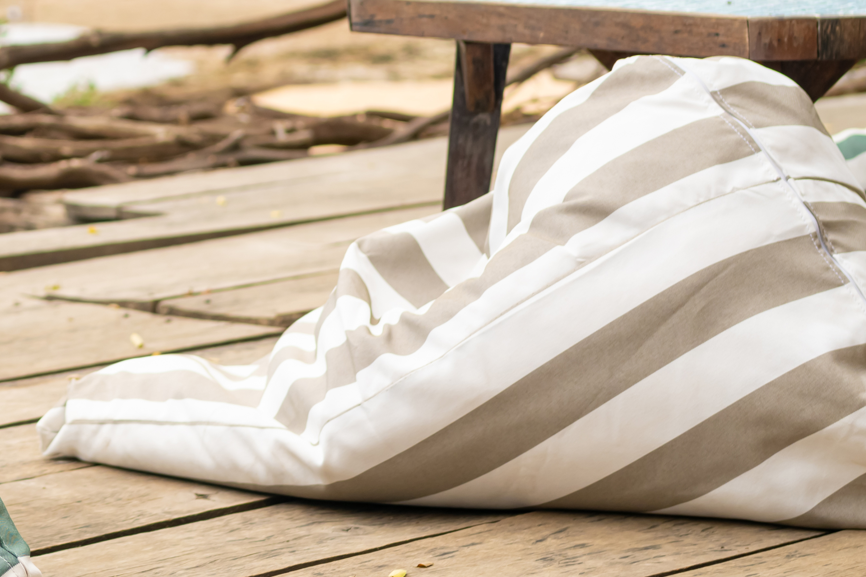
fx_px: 2910
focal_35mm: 121
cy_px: -123
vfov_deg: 11.1
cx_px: -106
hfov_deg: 16.4
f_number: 3.2
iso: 80
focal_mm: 35
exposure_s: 1/800
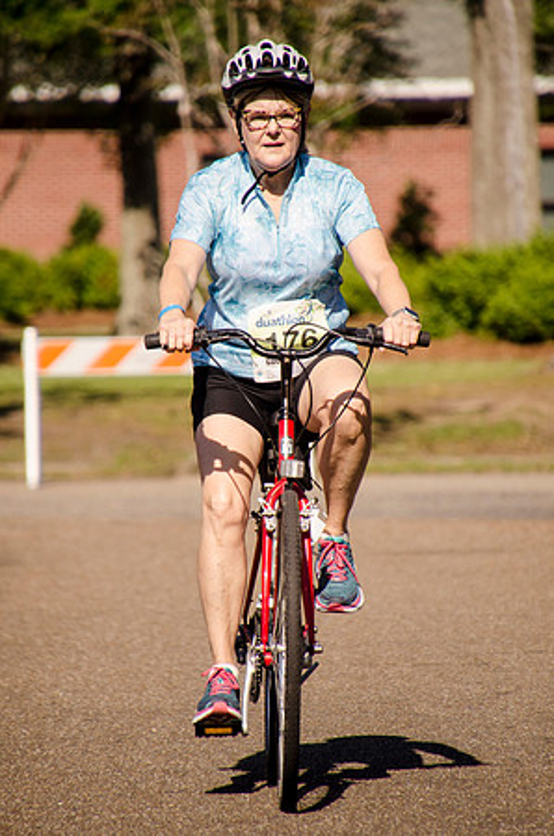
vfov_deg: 4.6
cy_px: 418
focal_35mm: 450
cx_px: 277
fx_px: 10435
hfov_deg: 3.0
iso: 640
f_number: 6.3
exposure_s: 1/3200
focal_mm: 300
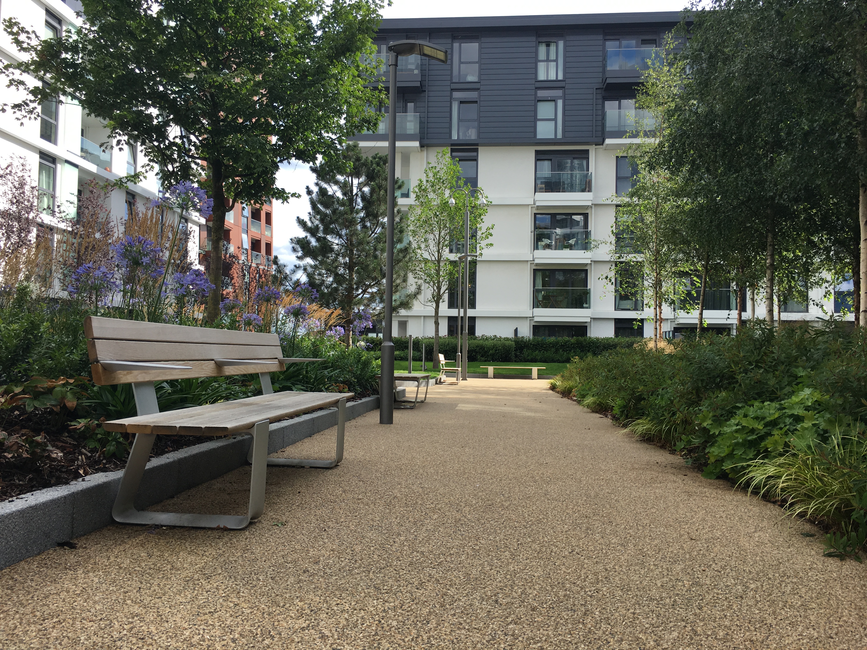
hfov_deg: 61.7
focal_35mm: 29
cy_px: 325
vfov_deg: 48.2
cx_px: 434
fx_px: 726
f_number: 2.2
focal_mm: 4.15
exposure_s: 1/746
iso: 25
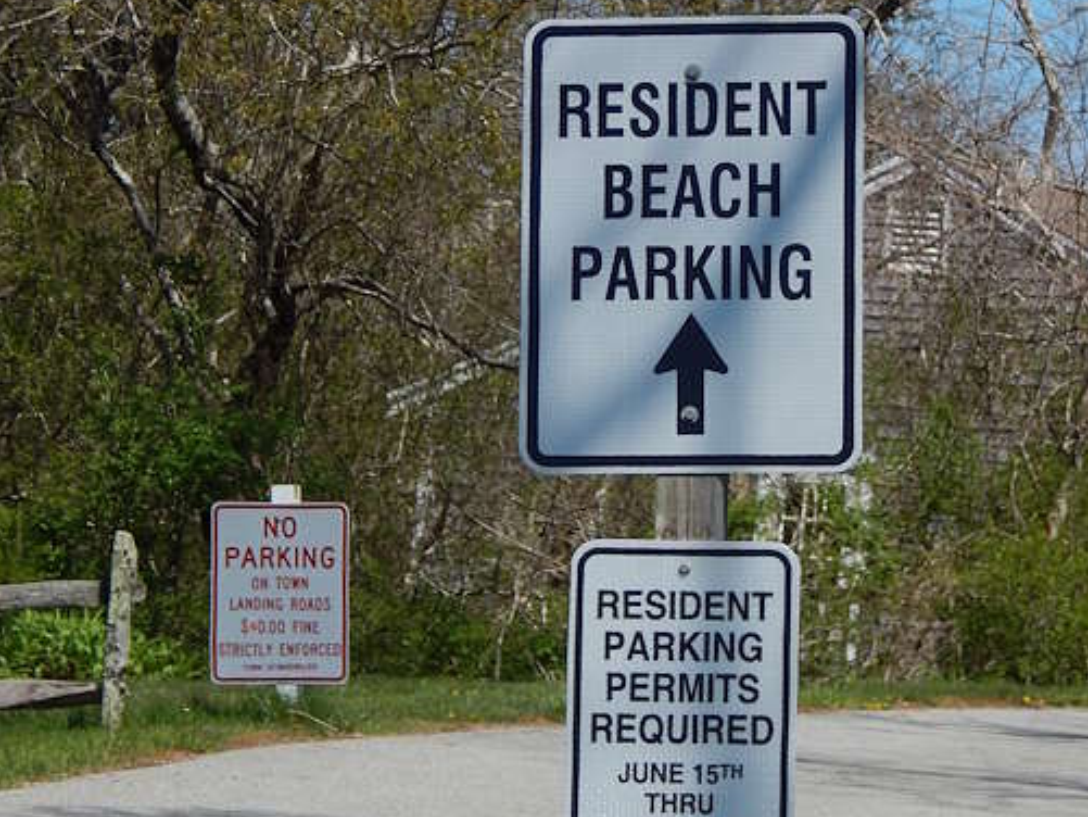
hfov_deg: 7.3
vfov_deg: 5.5
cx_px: 686
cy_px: 393
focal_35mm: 271
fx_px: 8520
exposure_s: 1/800
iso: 125
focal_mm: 37.1
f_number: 5.4
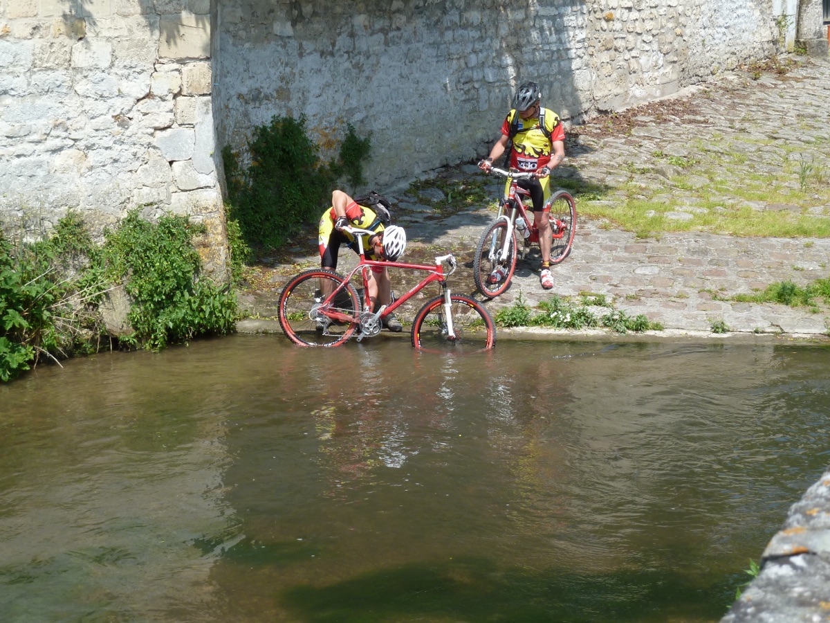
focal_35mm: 72
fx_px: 1726
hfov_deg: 27.0
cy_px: 312
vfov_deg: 20.4
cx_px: 415
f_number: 4.1
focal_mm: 11.9
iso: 80
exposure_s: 1/320
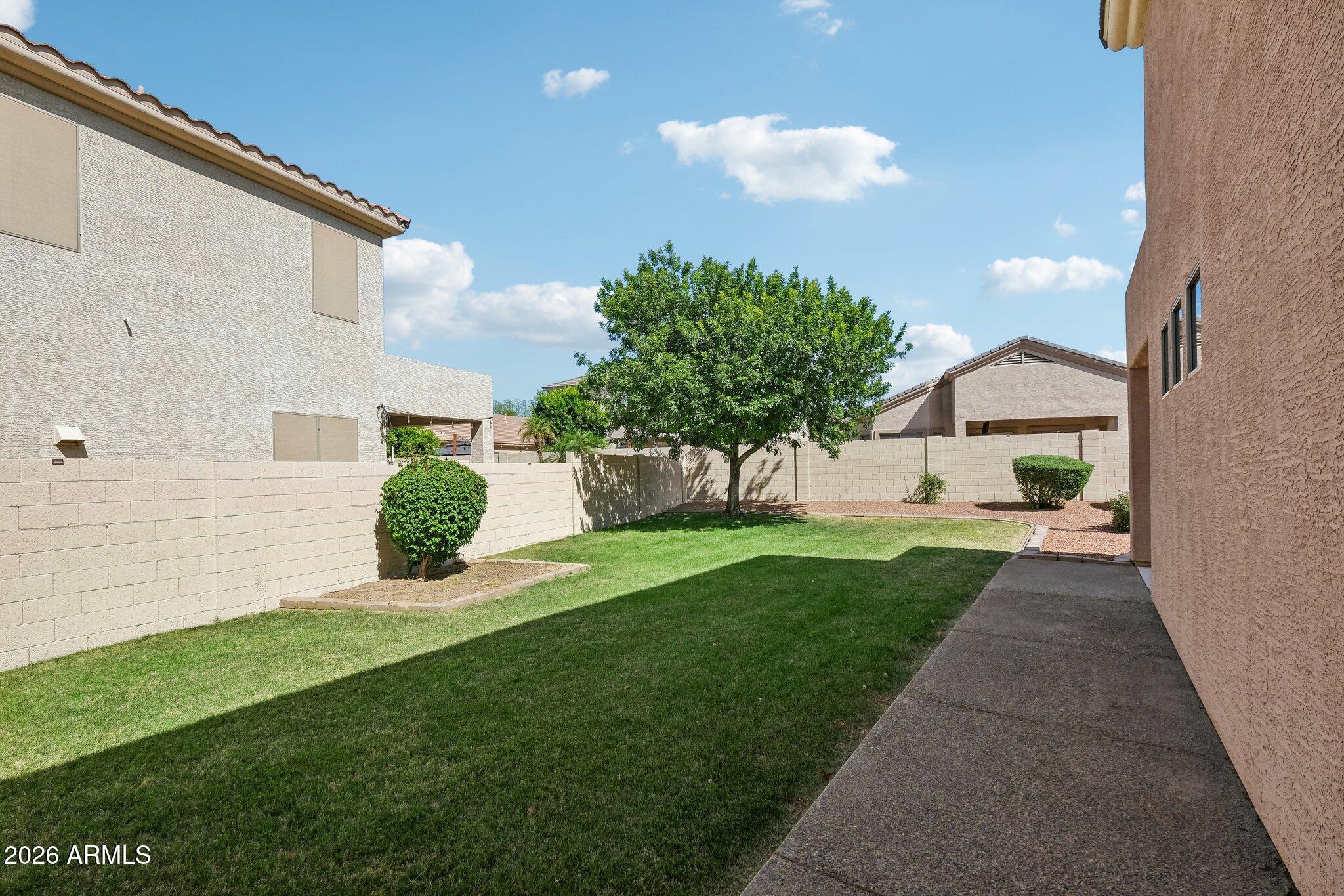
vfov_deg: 77.3
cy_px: 448
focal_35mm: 15
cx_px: 672
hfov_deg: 100.4
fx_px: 560
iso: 400
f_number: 8
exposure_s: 1/800
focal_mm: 10
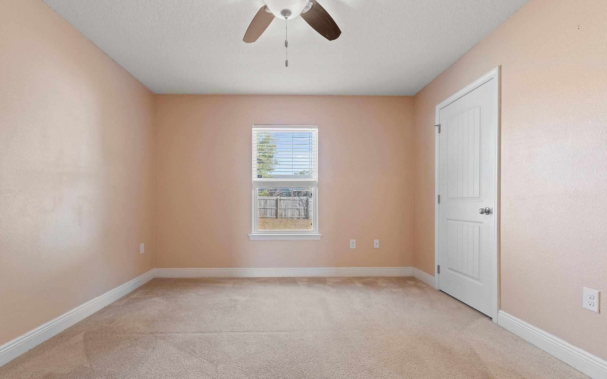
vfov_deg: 71.2
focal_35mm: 16
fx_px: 265
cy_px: 201
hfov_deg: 97.8
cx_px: 290
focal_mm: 10
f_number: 8
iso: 400
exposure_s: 1/1.25
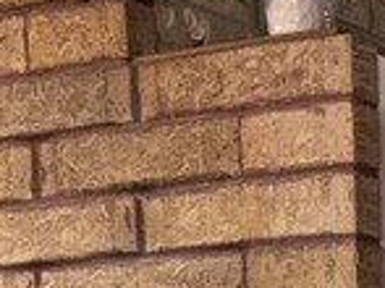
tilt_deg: -6.7
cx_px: 571
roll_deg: +1.0
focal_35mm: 181
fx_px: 2011
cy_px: 759
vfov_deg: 7.5
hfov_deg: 10.6
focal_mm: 5.96
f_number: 1.6
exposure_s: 1/60
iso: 160
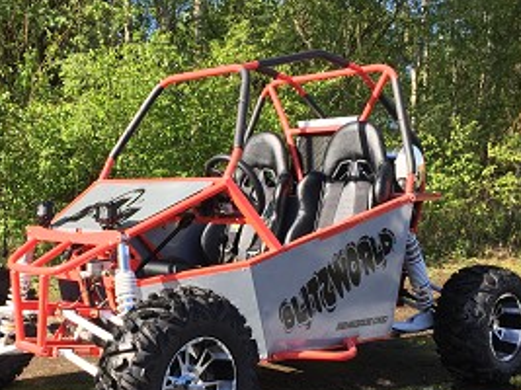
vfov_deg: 28.9
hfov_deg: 38.1
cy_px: 253
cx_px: 211
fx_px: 752
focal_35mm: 50
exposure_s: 1/527
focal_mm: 4.15
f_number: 2.2
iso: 32
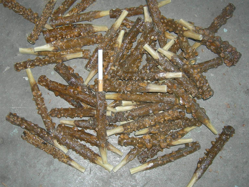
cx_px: 117
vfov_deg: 30.3
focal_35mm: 48
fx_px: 345
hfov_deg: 39.6
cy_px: 88
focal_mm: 7.5
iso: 64
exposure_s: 1/60.1
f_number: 2.7
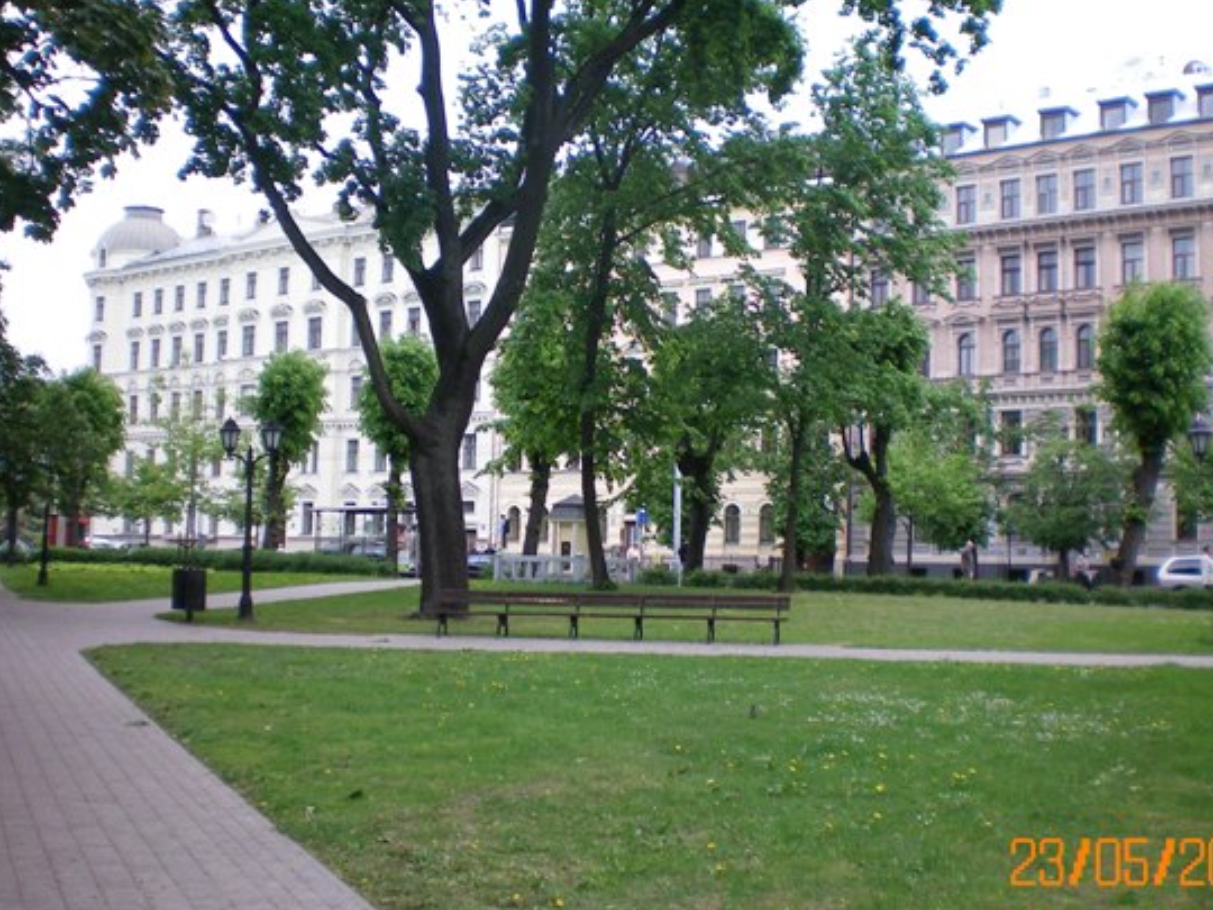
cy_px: 447
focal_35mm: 45
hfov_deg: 41.9
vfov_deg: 32.2
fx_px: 1577
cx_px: 708
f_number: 3.1
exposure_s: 1/160
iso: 64
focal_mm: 6.3
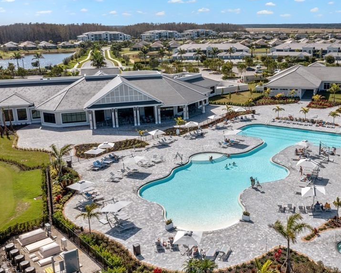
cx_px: 244
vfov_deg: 37.3
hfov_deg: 44.6
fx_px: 404
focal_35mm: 40
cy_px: 126
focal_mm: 10.26
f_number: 10
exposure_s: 1/200
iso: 100
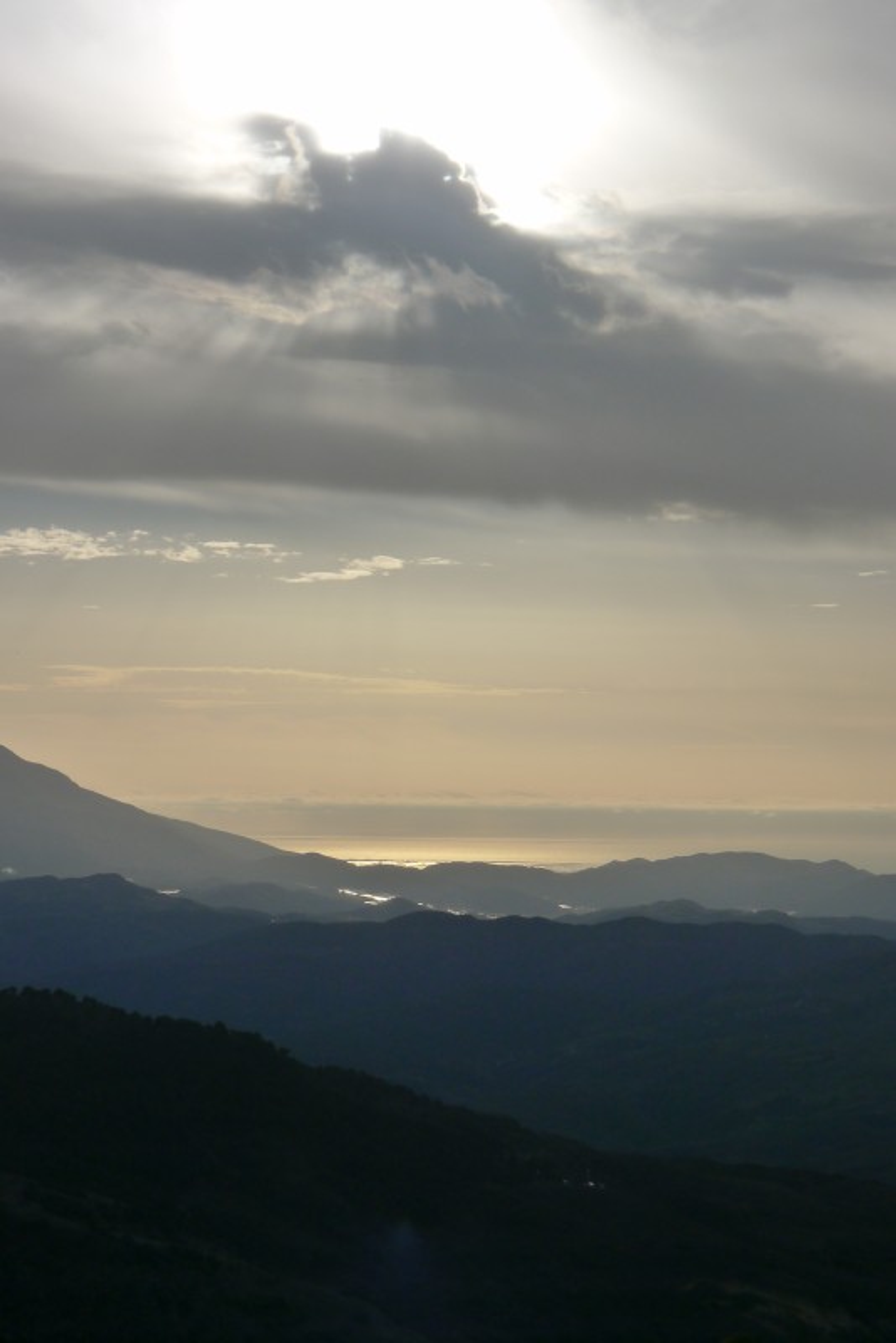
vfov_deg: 22.6
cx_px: 448
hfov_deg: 15.2
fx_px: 3357
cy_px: 672
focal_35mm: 90
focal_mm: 19.2
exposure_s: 1/800
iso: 125
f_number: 8
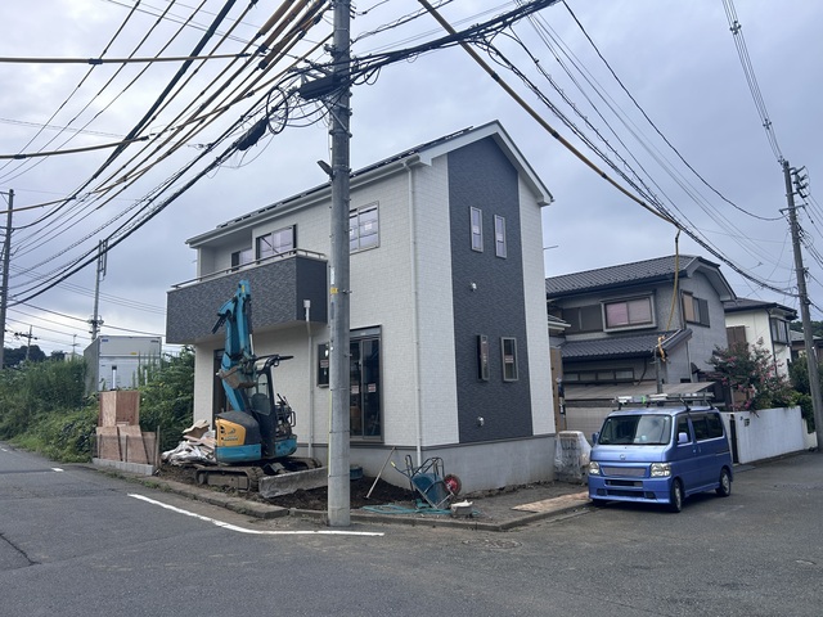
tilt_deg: +6.7
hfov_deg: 67.3
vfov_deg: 53.1
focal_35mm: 26
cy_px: 308
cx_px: 412
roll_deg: +1.3
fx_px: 618
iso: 50
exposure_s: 1/2123
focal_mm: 5.7
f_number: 1.5
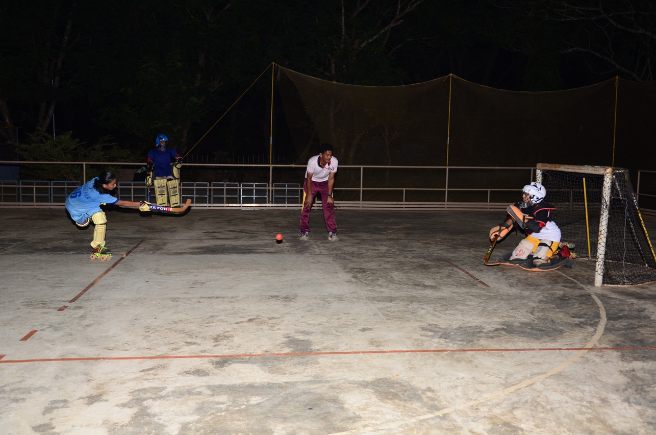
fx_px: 682
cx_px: 328
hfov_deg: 51.4
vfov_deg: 35.3
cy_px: 218
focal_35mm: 38
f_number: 4.5
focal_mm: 25
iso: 640
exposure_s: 1/200
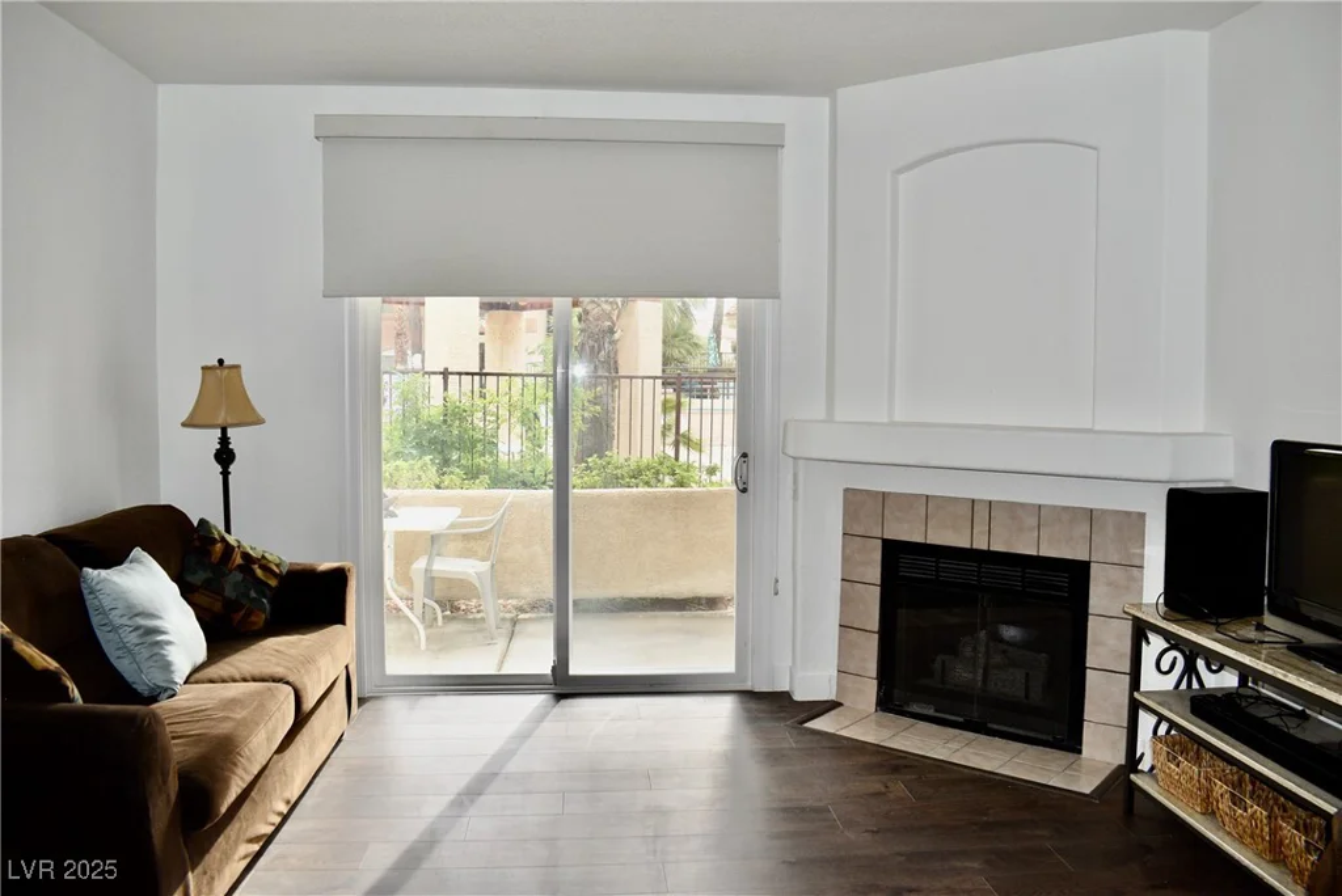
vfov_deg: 48.0
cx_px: 671
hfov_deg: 67.4
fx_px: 1007
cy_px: 448
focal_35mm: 27
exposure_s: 1/125
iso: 500
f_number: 5.6
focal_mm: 18
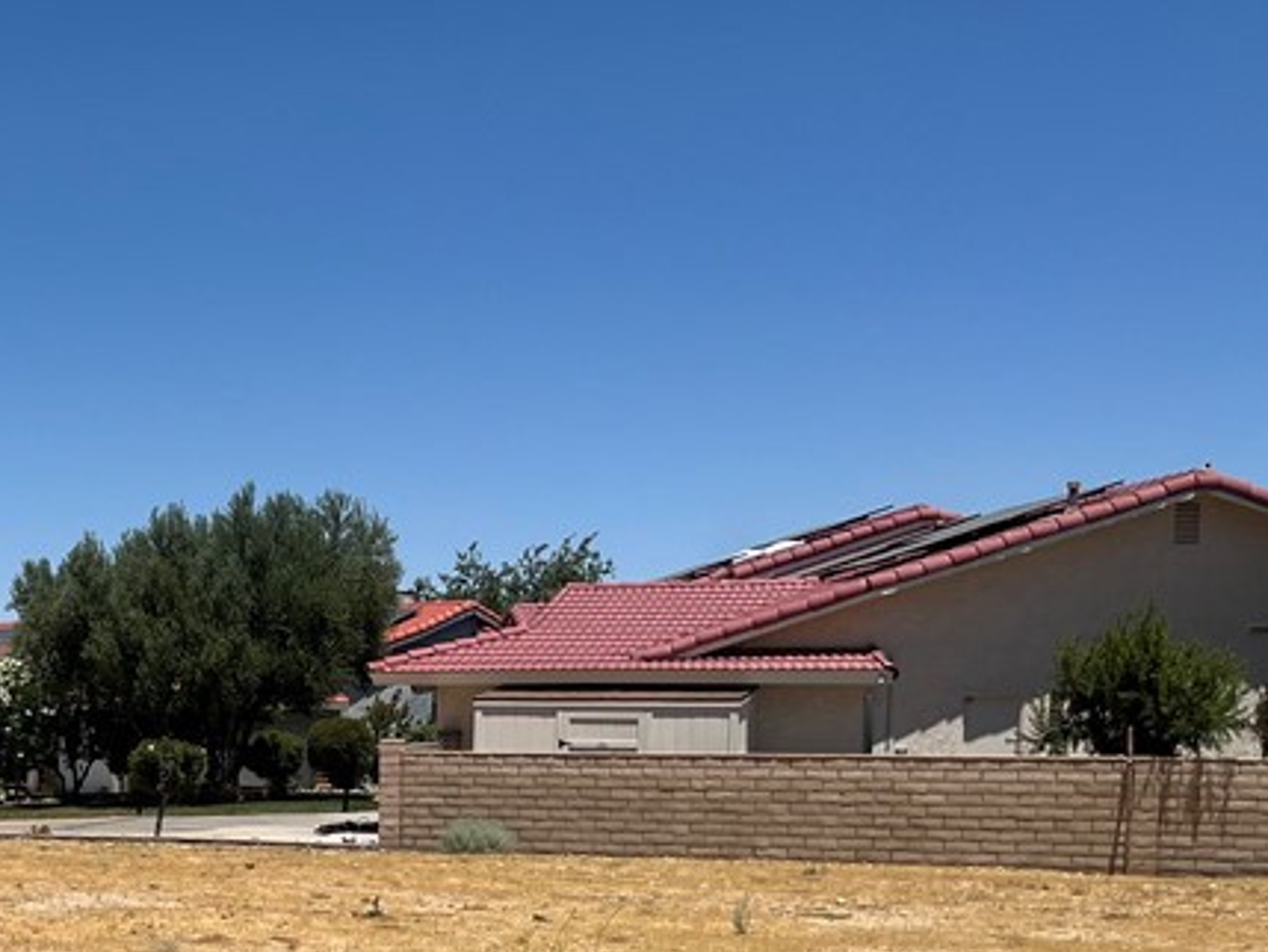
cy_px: 896
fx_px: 2272
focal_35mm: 62
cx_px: -157
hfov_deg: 28.1
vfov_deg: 22.9
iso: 50
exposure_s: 1/6494
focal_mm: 5.1
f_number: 1.6
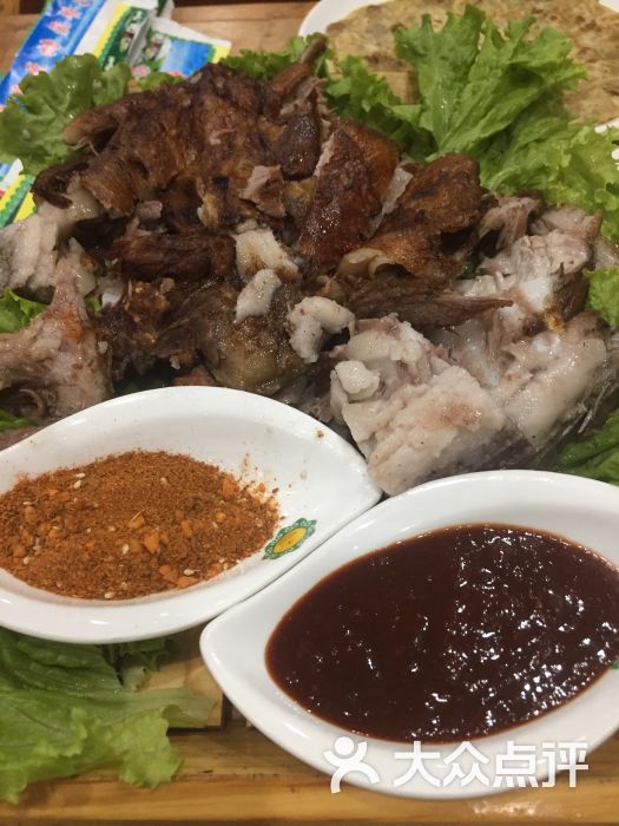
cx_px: 310
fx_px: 691
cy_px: 413
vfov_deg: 61.7
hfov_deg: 48.2
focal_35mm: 29
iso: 160
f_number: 2.2
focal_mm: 4.15
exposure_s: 1/33
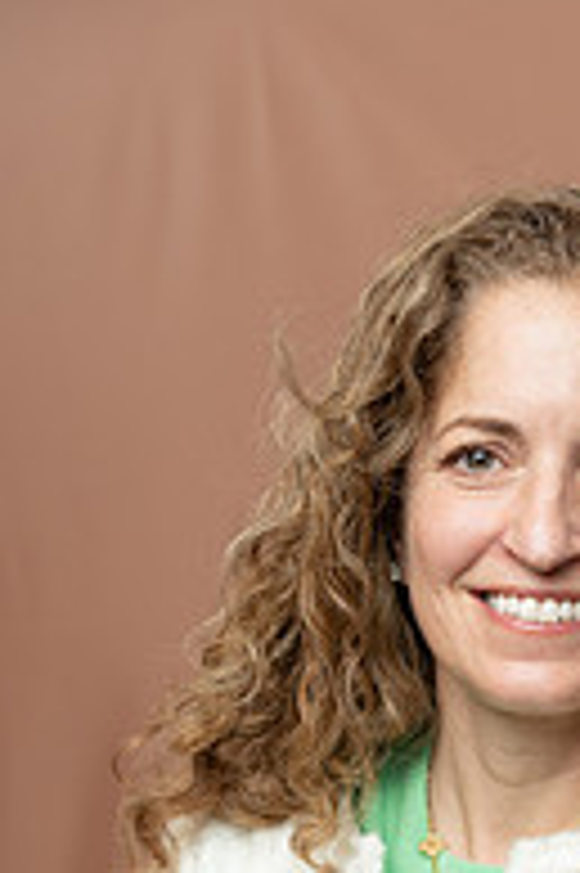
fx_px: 4164
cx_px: 567
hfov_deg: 7.9
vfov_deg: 11.8
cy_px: 932
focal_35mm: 172
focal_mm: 74
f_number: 4
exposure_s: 1/160
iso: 320
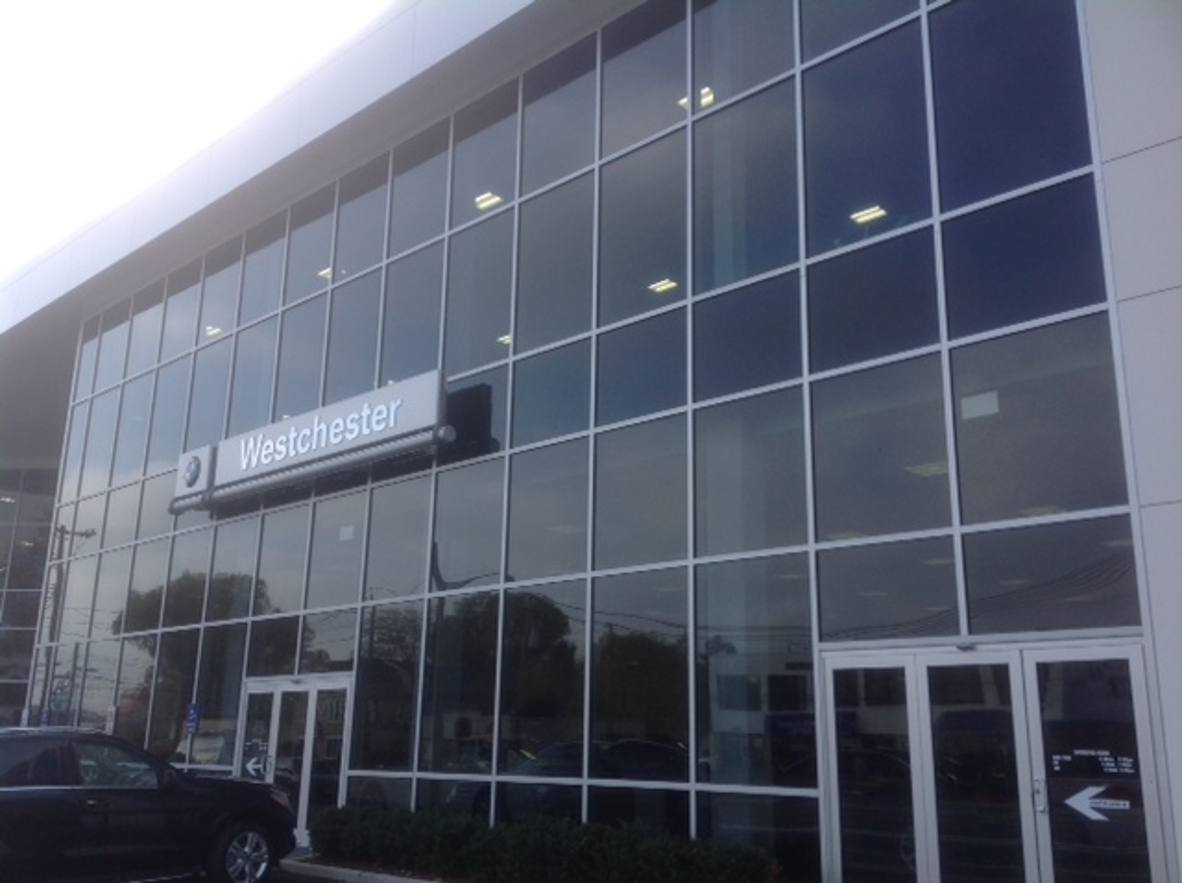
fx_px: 1193
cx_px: 591
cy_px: 442
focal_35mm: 35
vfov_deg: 40.6
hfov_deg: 52.7
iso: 50
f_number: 2.4
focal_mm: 4.28
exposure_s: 1/864
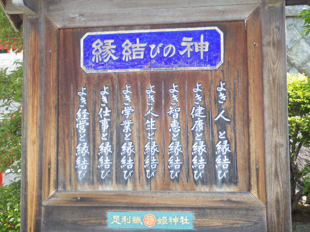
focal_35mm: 50
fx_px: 448
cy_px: 116
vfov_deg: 29.1
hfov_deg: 38.2
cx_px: 155
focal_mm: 9
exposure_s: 1/200
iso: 125
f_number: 3.2
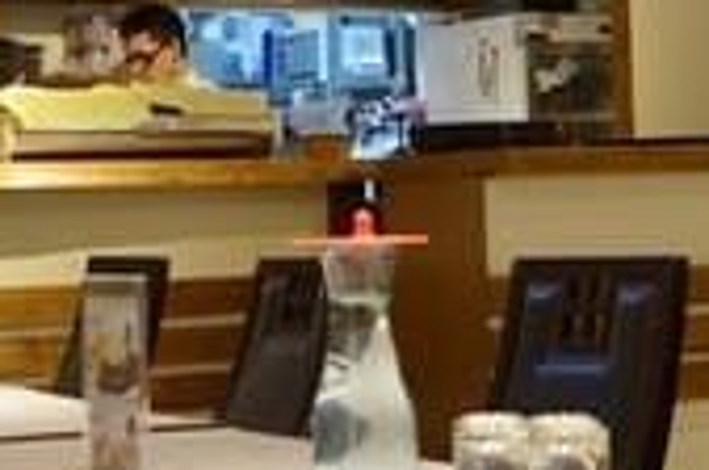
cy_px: 145
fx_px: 2005
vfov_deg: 13.3
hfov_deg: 20.1
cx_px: 361
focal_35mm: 102
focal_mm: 18
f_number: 3.5
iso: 1000
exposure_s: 1/80
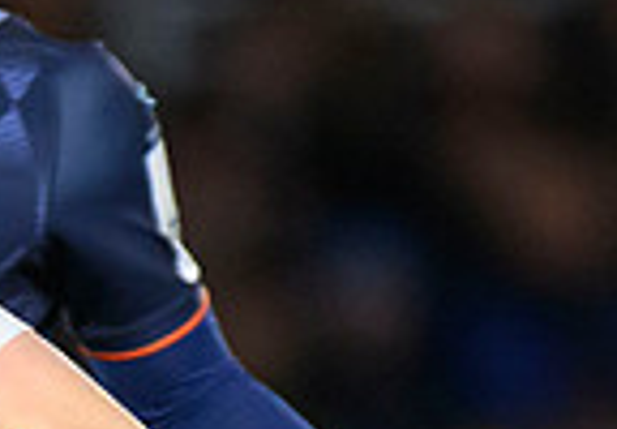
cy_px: 1567
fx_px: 68556
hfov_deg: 0.5
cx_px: -298
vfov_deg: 0.4
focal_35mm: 3949
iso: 4000
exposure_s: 1/1000
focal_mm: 400
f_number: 3.2
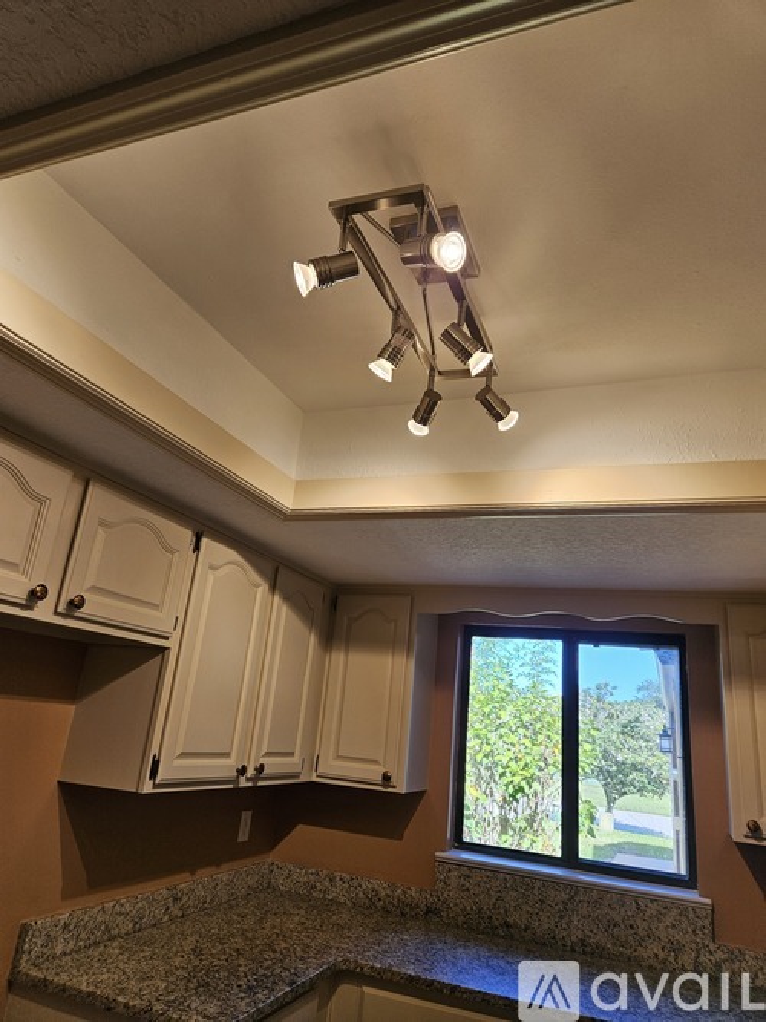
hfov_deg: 58.9
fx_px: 679
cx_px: 383
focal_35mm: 23
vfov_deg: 73.9
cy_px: 511
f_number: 1.8
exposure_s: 1/120
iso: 50
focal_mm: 5.4
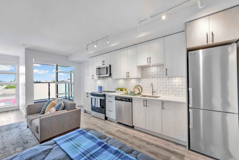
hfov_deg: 104.3
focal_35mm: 14
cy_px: 80
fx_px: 93
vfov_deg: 81.2
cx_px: 120
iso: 400
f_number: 8
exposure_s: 1/40
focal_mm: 14
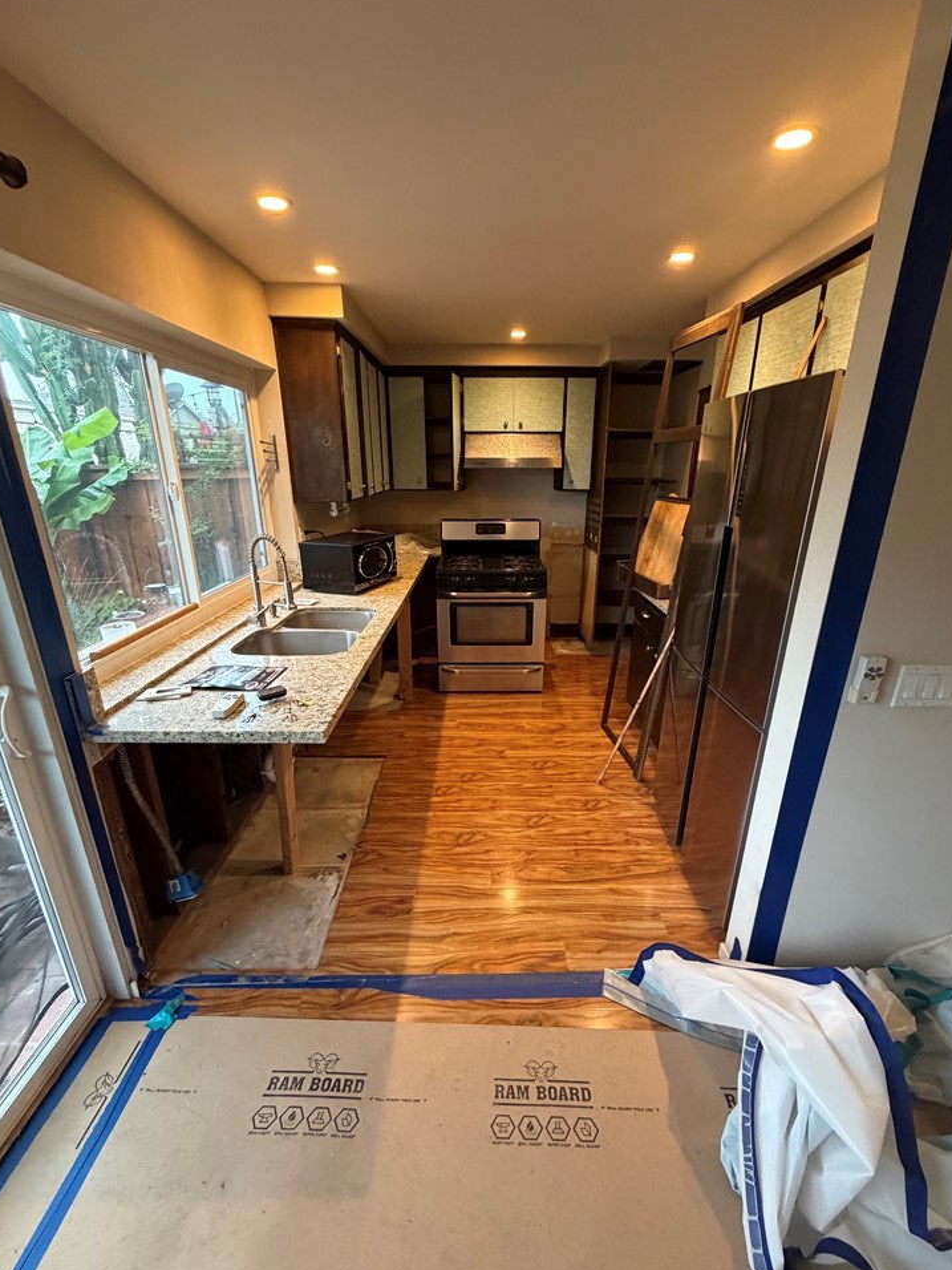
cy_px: 660
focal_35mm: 15
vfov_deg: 98.1
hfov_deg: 81.7
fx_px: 550
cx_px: 489
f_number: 2.2
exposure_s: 1/60
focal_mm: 2.22
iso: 400
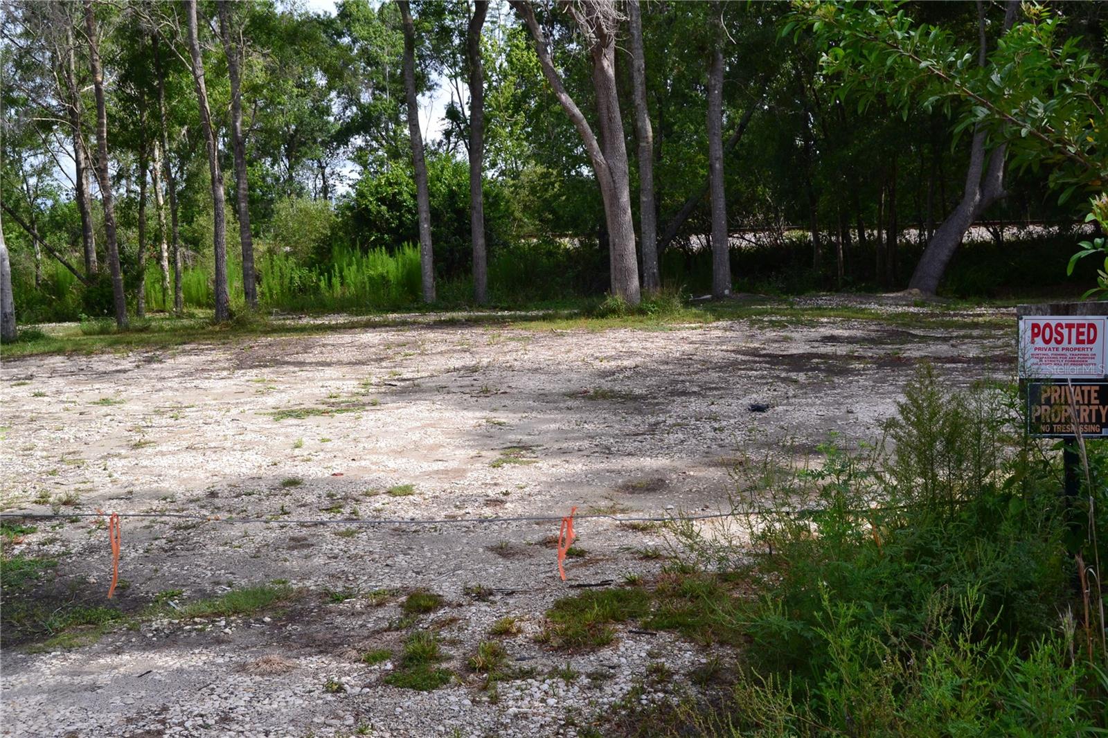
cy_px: 369
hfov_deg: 43.6
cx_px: 554
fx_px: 1385
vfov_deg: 29.9
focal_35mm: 45
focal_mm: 30
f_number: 10
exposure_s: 1/320
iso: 400
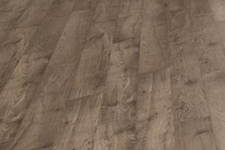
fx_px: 500
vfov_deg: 14.0
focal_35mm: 80
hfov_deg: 13.8
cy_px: -165
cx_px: 583
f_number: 8
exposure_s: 1/25
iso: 320
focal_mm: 14
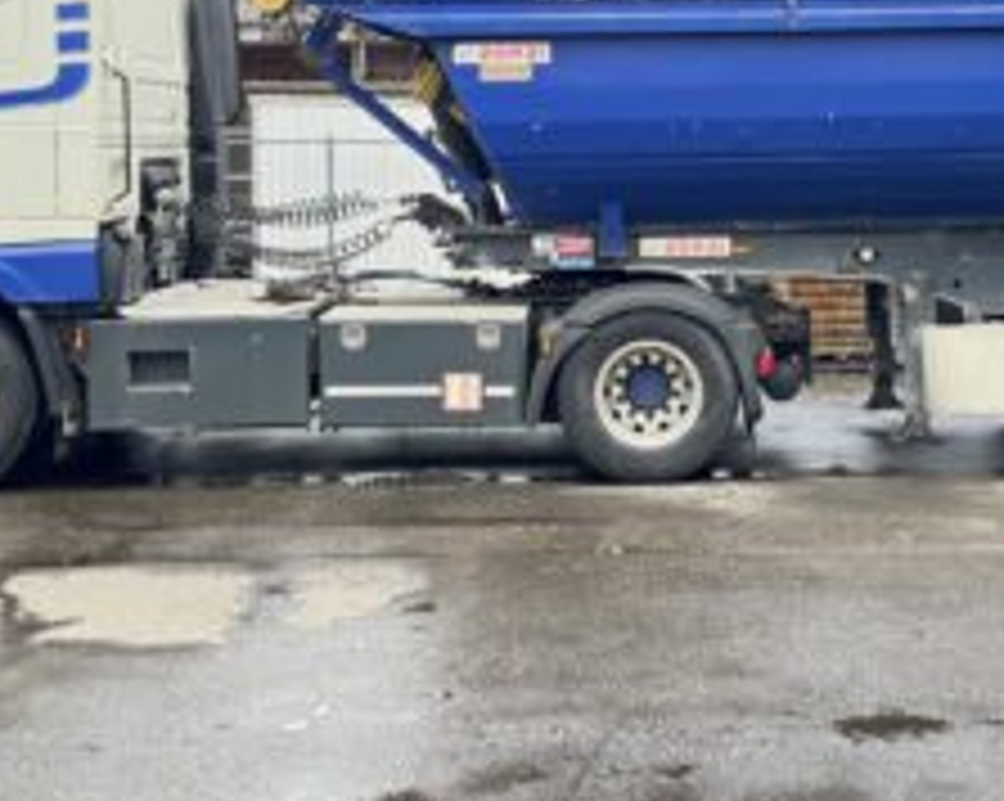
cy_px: 212
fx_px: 1247
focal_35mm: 42
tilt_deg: +0.1
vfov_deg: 34.9
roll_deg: +1.0
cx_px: 702
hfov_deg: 43.0
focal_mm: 6.76
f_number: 1.78
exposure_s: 1/188
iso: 80
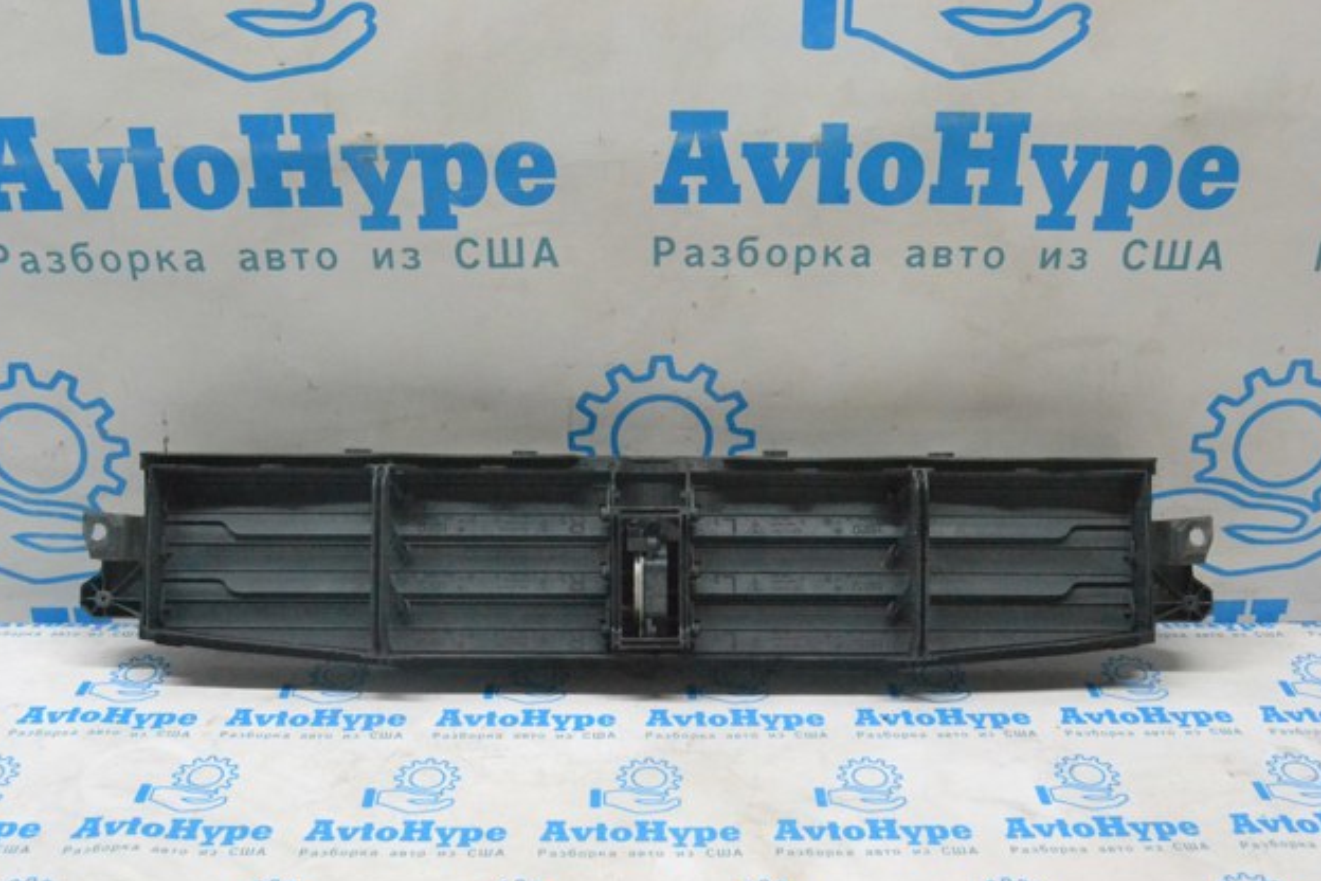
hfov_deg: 48.5
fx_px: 1468
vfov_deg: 33.4
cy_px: 445
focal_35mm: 40
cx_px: 660
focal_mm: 26
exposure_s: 1/160
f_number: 10
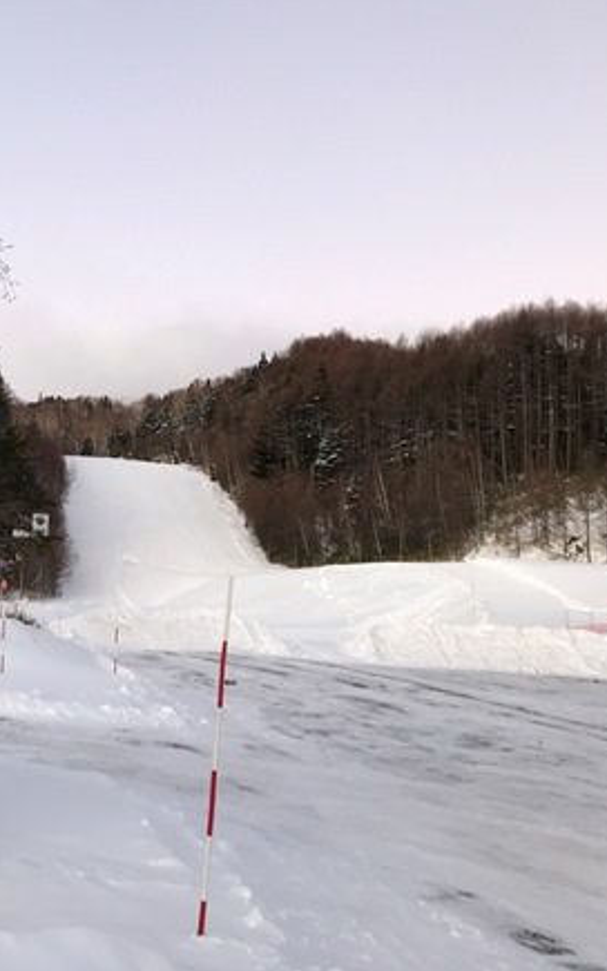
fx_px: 1058
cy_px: 482
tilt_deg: +8.7
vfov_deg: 49.3
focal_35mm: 40
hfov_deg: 30.4
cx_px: 46
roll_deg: -2.4
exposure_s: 1/30
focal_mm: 3.99
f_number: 1.8
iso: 32
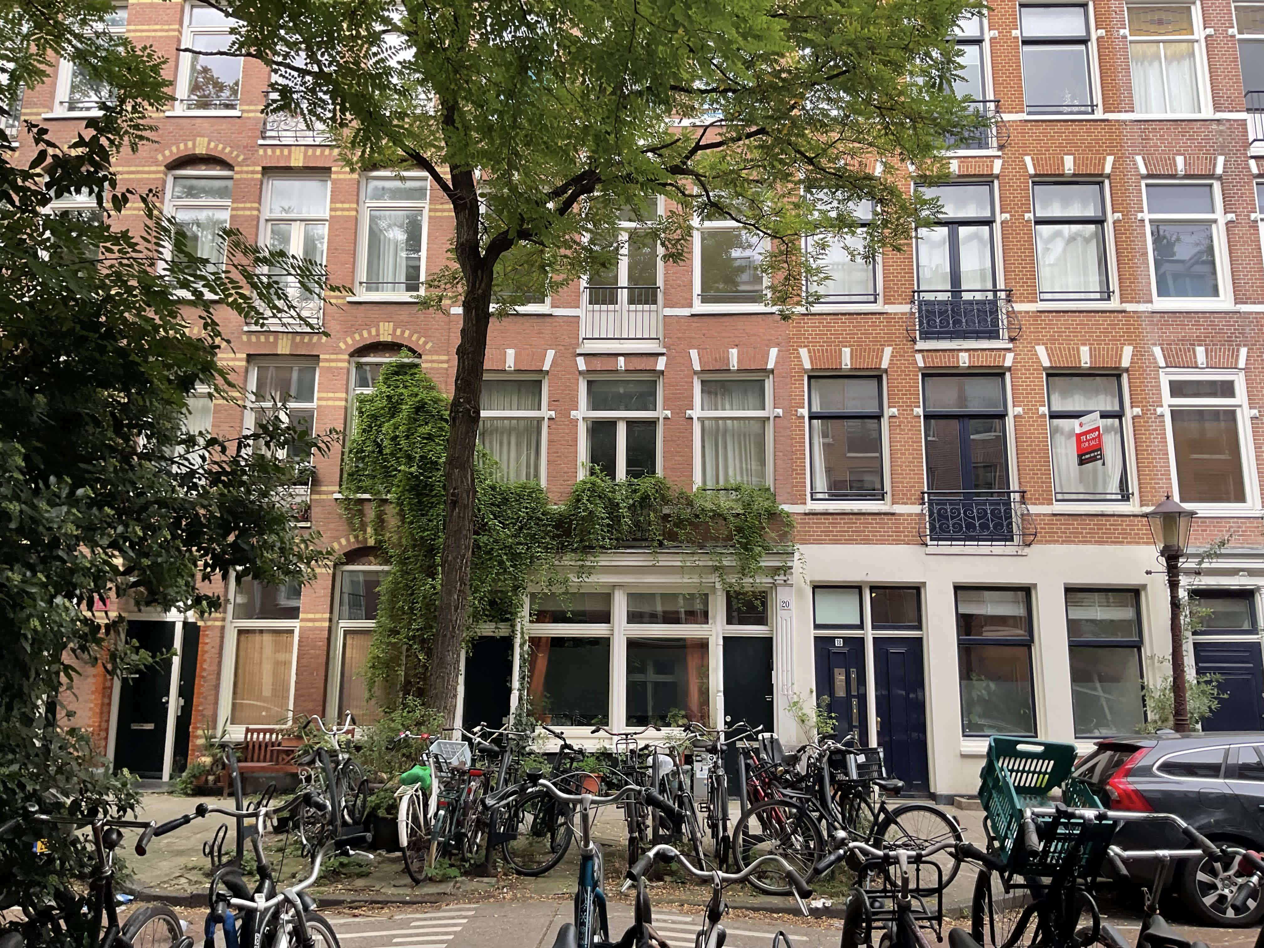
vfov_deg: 48.2
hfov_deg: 61.7
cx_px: 632
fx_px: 1059
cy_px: 474
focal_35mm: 29
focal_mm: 3
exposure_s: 1/197
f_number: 1.8
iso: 16
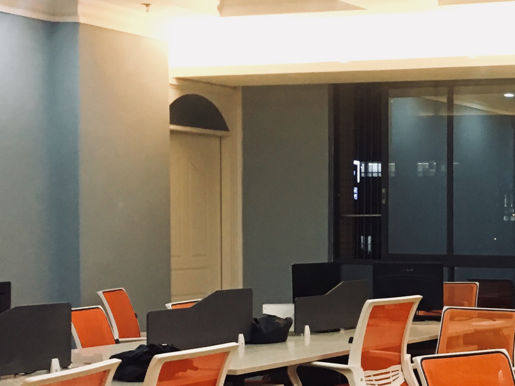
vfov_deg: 17.2
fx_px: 1265
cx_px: 579
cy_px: 305
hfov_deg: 21.7
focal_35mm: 85
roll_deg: -0.5
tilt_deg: -2.3
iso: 80
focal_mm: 4.15
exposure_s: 1/17
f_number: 2.2
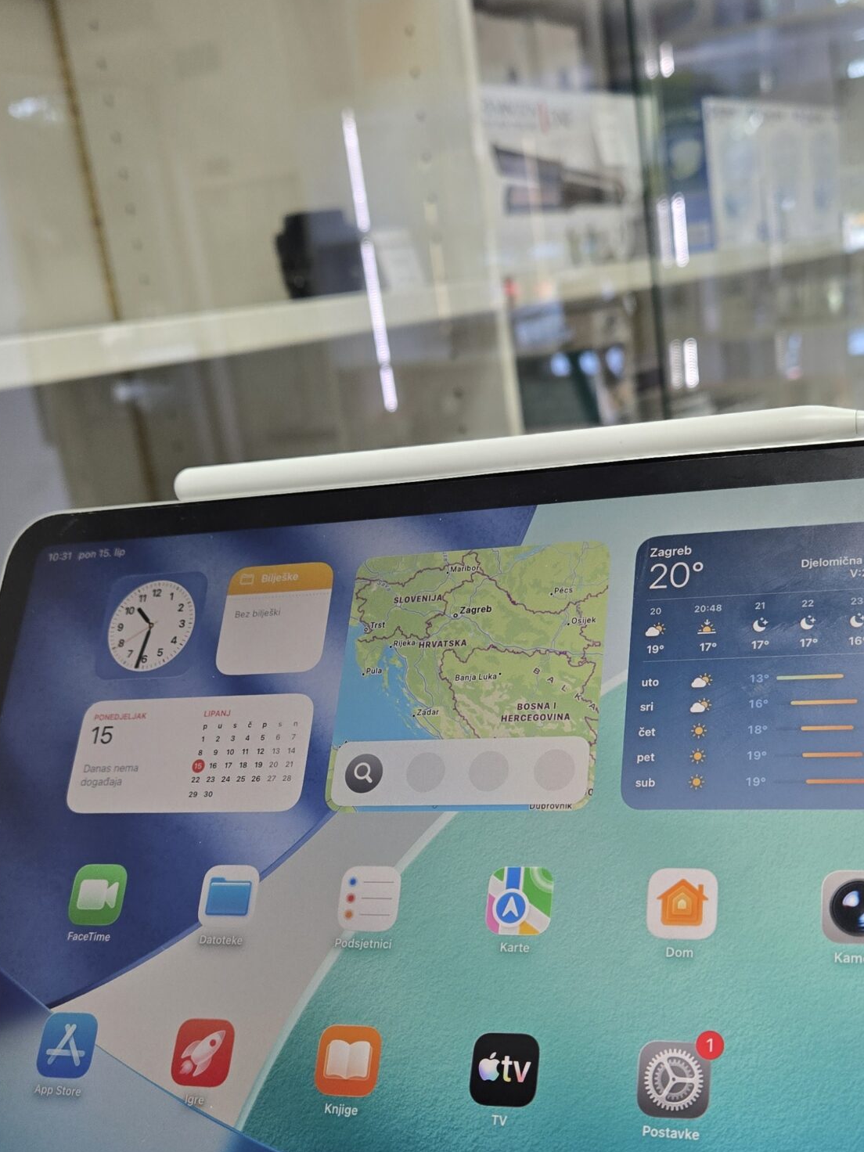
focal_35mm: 40
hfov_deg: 35.8
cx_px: 527
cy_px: 704
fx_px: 1331
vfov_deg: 46.5
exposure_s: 1/100
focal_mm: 5.4
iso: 100
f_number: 1.8
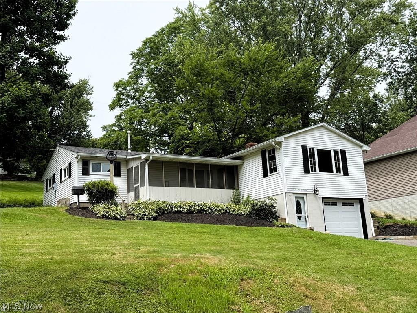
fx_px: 482
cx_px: 208
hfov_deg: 46.8
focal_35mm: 40
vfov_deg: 36.0
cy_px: 156
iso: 100
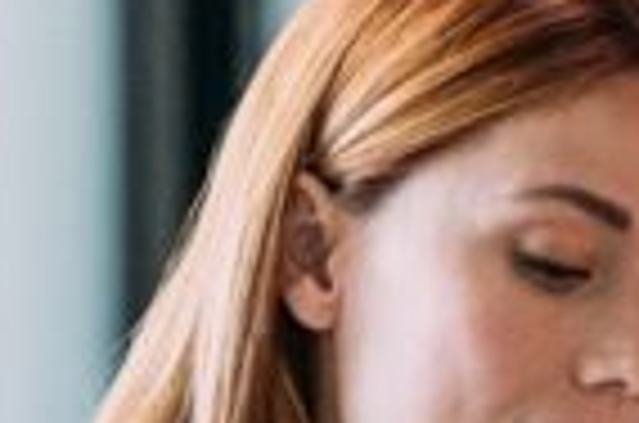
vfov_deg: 3.4
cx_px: 657
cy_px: 754
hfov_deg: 5.2
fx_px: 7049
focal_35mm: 398
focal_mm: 55
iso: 2500
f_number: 2
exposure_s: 1/400
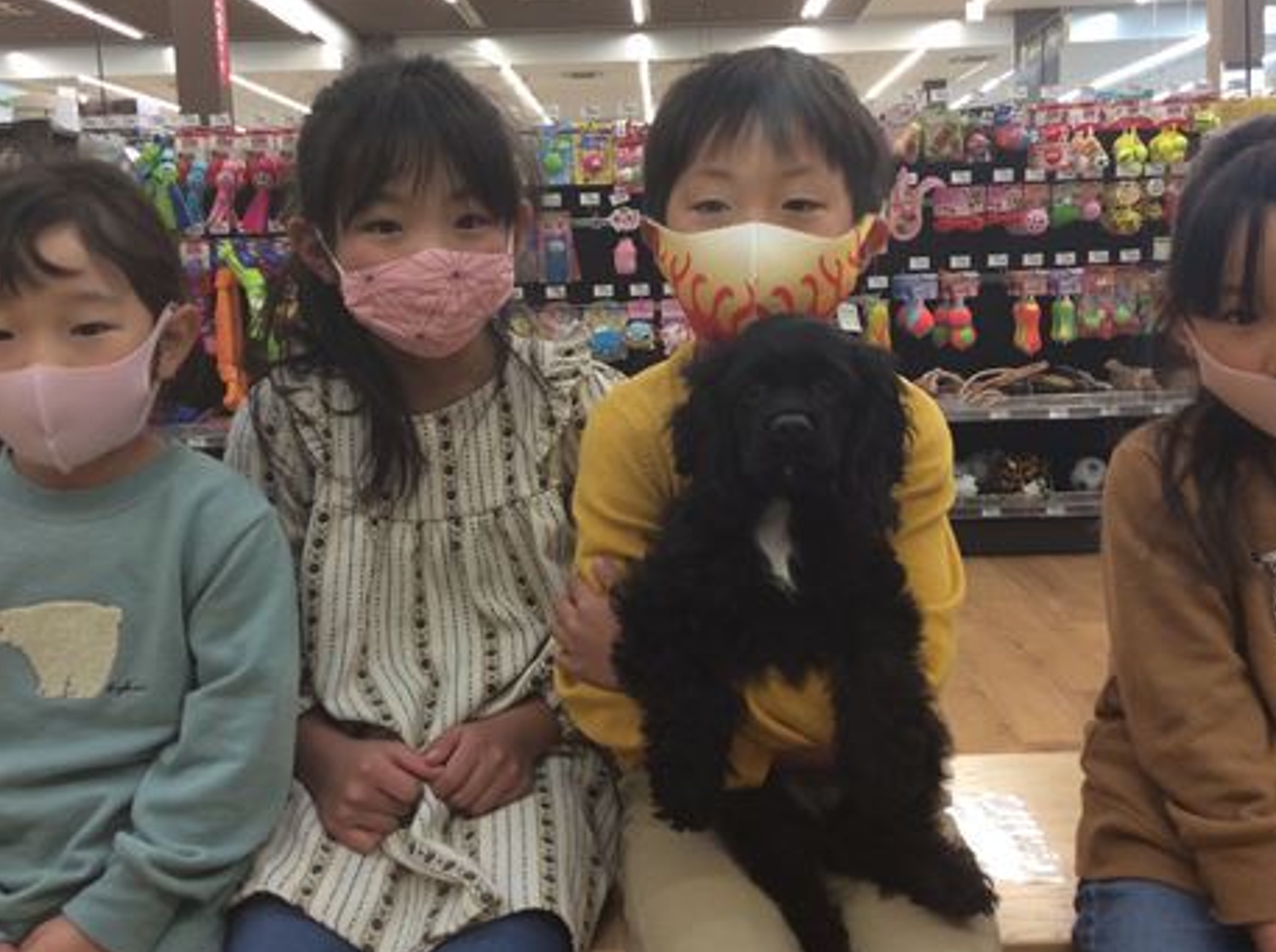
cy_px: 475
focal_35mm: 42
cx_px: 659
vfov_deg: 34.2
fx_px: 1545
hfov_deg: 44.9
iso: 50
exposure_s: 1/24
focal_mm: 3.3
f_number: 2.4
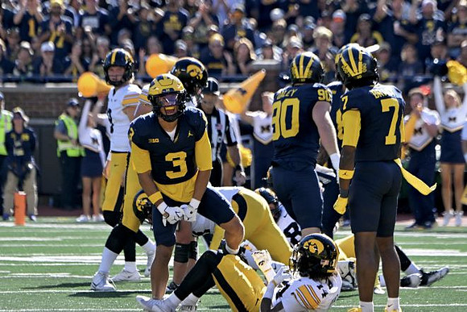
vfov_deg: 2.8
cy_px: 156
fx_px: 6422
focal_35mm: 495
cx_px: 234
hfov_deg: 4.2
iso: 640
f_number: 5.6
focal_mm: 330
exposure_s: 1/1250
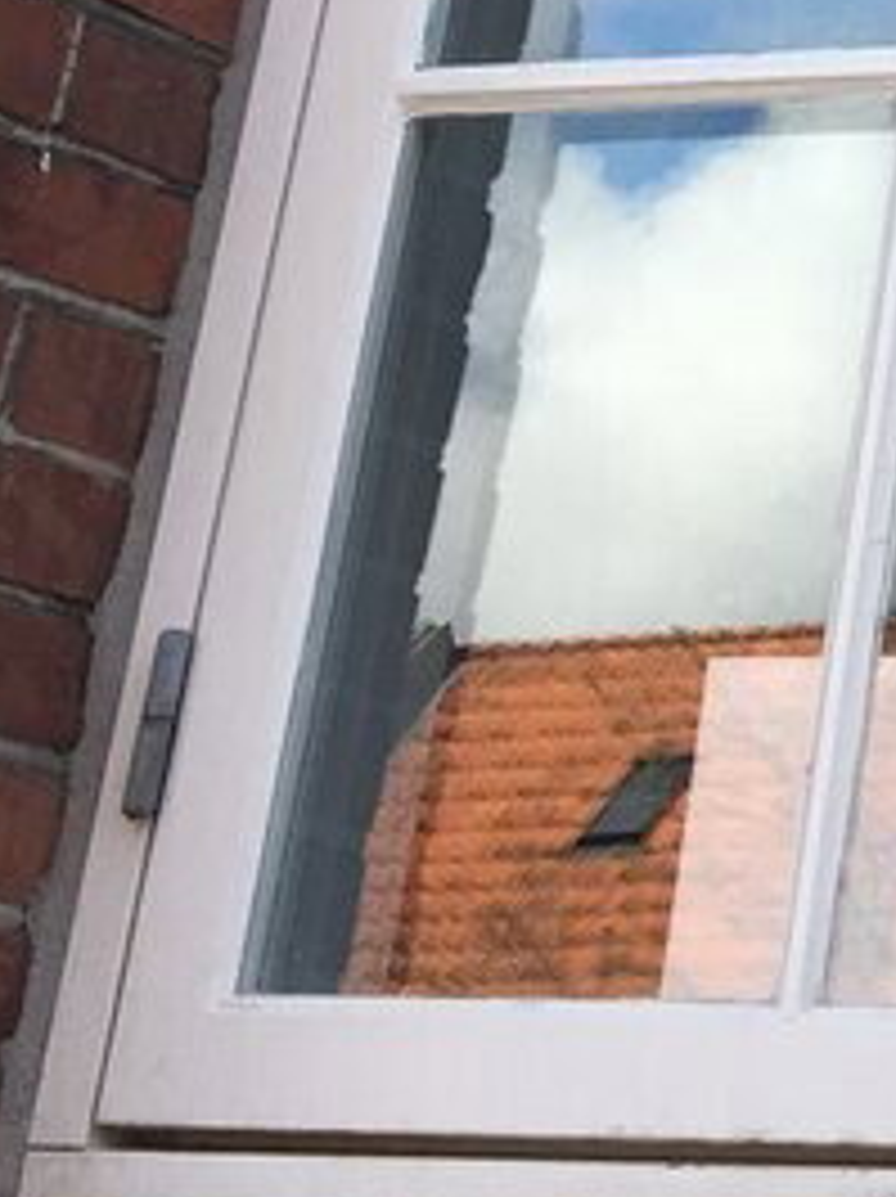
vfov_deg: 13.7
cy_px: -860
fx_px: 4528
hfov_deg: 10.3
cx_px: 1860
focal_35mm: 131
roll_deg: -0.9
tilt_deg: +28.7
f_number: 2.2
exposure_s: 1/596
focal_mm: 4.15
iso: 25
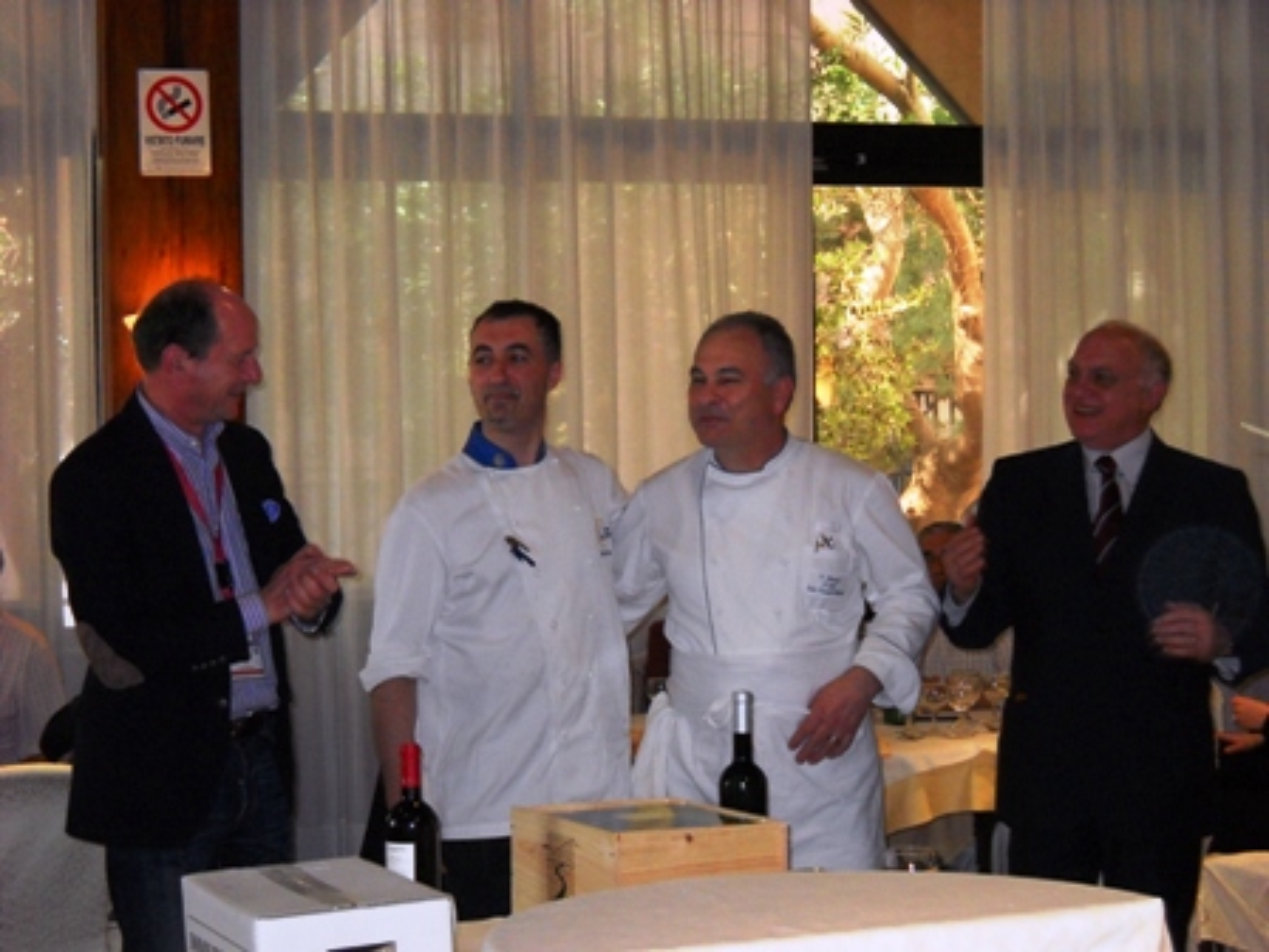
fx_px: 2823
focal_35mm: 77
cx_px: 634
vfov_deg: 19.1
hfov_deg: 25.3
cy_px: 476
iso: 400
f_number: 4.4
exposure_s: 1/60
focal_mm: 12.71
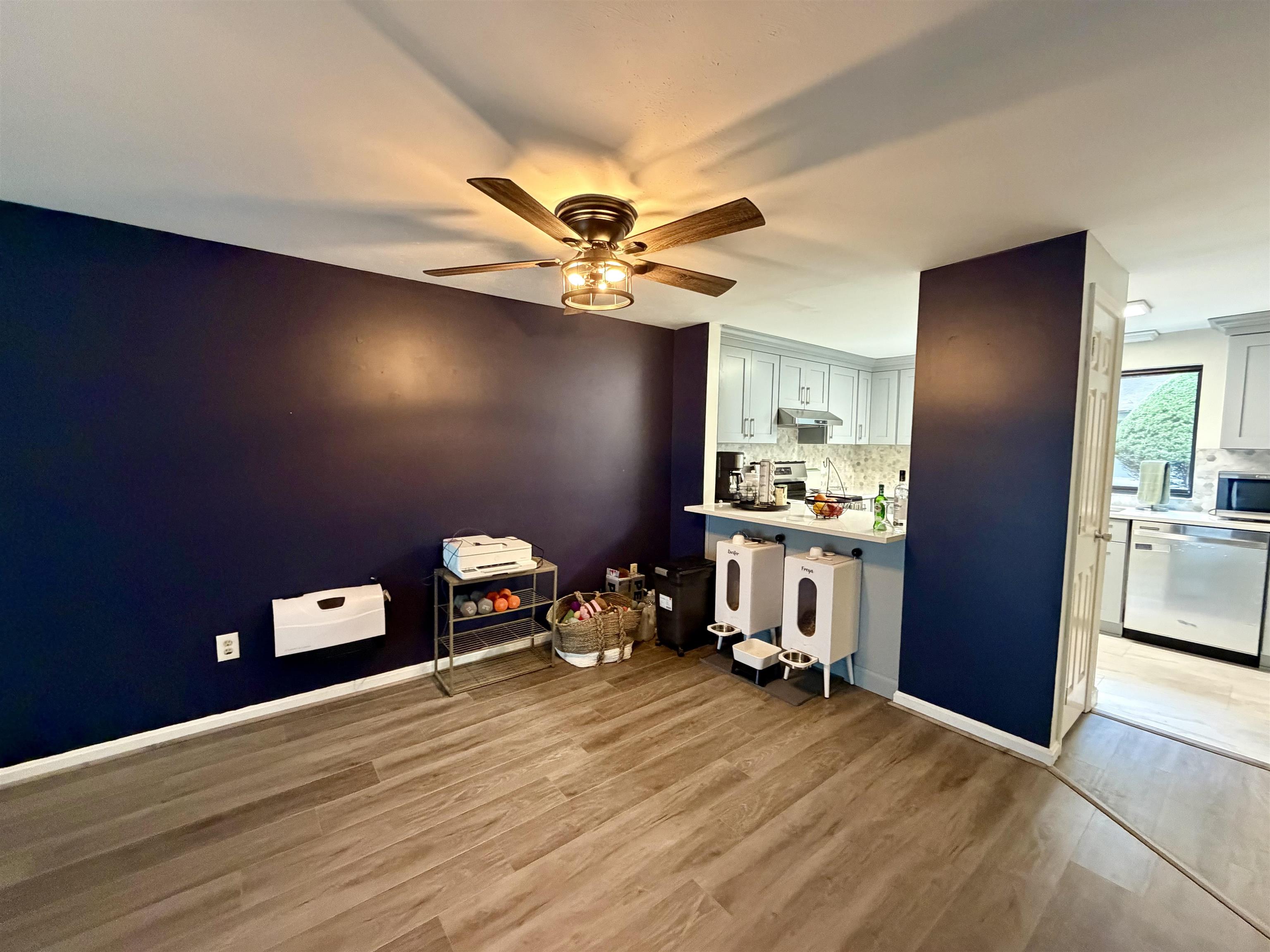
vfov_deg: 85.7
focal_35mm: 14
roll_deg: -0.2
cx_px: 635
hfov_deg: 102.1
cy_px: 476
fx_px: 514
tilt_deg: -3.5
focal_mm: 2.22
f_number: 2.2
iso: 800
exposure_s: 1/60
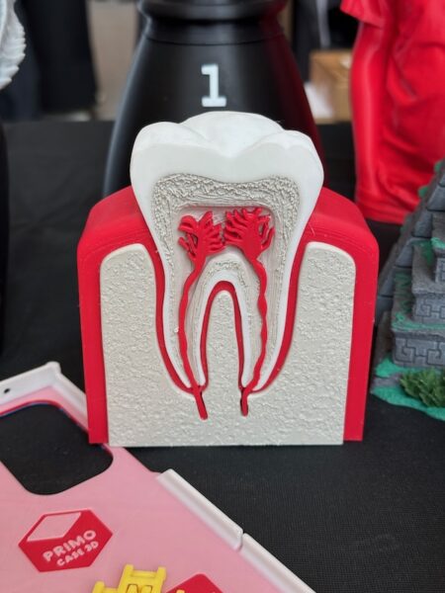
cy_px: 296
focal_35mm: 48
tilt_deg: -27.1
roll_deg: -0.9
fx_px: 823
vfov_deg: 39.7
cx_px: 222
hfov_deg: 30.3
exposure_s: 1/121
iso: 50
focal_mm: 6.76
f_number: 1.78
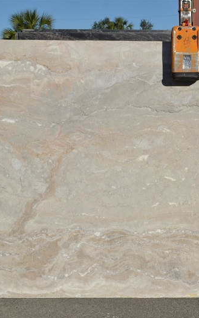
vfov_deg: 30.7
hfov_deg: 19.2
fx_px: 579
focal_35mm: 67
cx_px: 179
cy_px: 159
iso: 200
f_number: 11
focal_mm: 29
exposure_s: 1/500
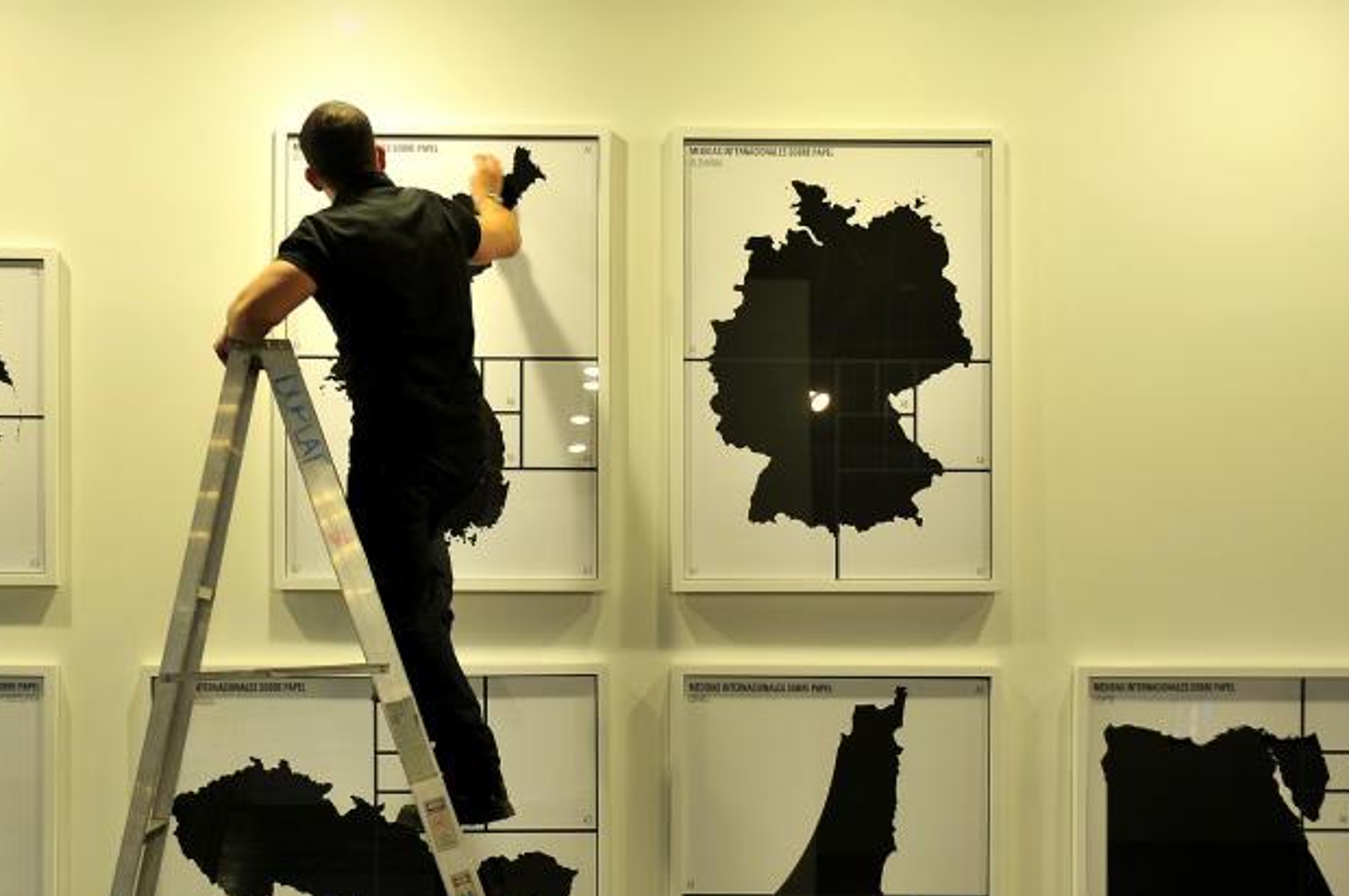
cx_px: 533
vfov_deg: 24.7
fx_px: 2021
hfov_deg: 36.8
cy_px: 664
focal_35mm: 54
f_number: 2.8
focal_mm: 34
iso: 1000
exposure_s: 1/80
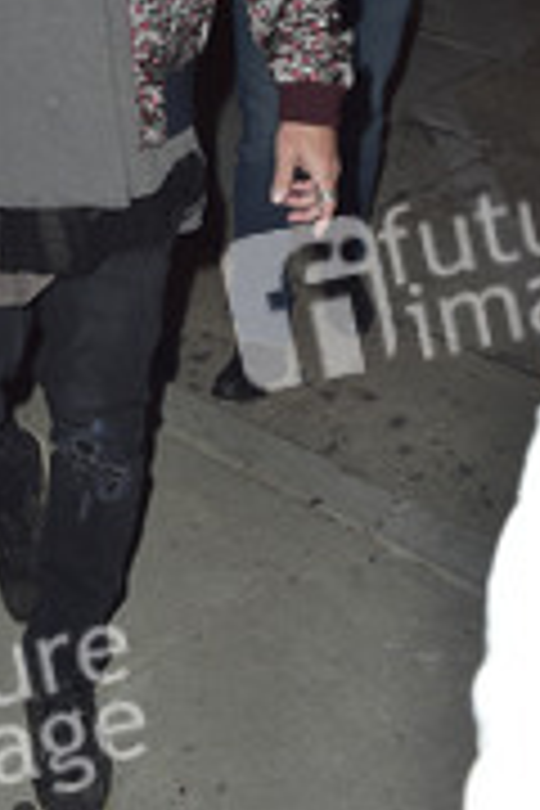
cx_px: 47
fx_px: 1597
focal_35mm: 71
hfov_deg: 18.8
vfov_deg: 27.3
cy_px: 58
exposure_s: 1/250
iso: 400
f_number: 6.3
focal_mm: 32
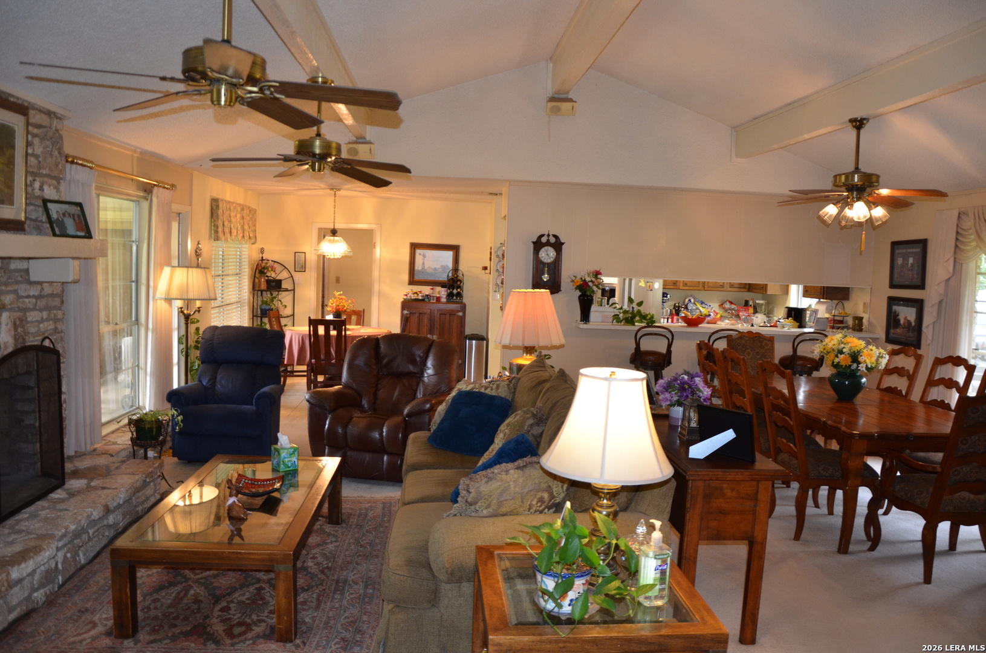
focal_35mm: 27
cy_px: 326
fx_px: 738
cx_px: 493
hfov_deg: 67.5
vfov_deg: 47.7
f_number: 3.5
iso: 720
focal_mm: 18
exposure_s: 1/60
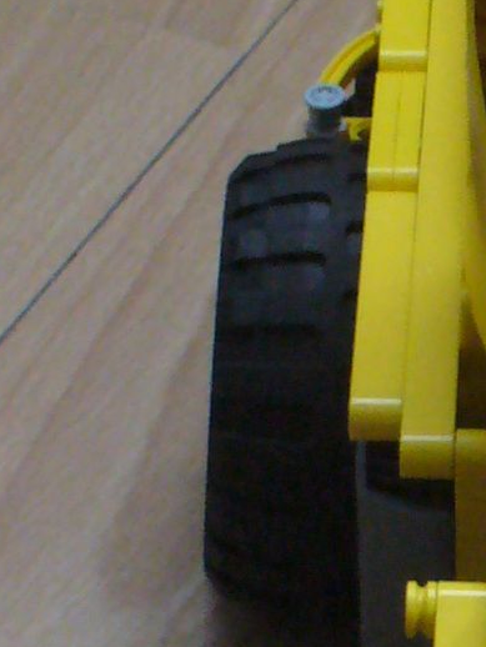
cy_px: 792
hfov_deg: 7.3
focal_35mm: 201
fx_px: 3760
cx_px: 627
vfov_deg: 9.7
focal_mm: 6.1
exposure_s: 1/15
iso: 200
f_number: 2.8
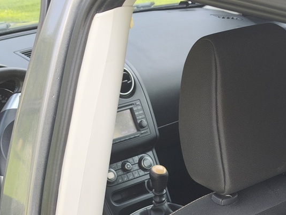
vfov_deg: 15.7
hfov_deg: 21.4
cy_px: 267
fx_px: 744
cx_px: 244
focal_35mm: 90
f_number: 1.6
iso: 50
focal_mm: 6.57
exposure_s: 1/143
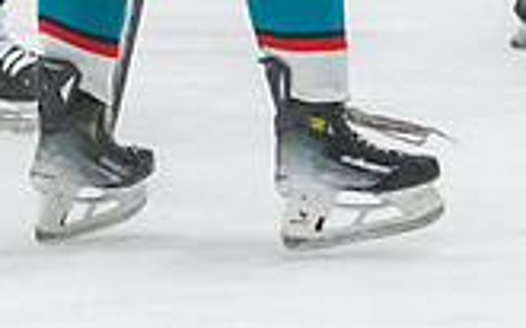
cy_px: -18
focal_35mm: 684
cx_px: -125
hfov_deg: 3.1
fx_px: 9802
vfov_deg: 1.9
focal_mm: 86
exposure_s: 1/800
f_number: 2.8
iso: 4000
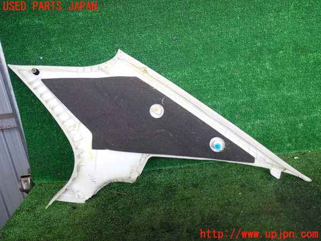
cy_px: 120
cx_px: 160
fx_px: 278
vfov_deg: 46.8
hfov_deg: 60.0
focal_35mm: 30
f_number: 2.3
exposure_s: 1/125
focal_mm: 5.4
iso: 160
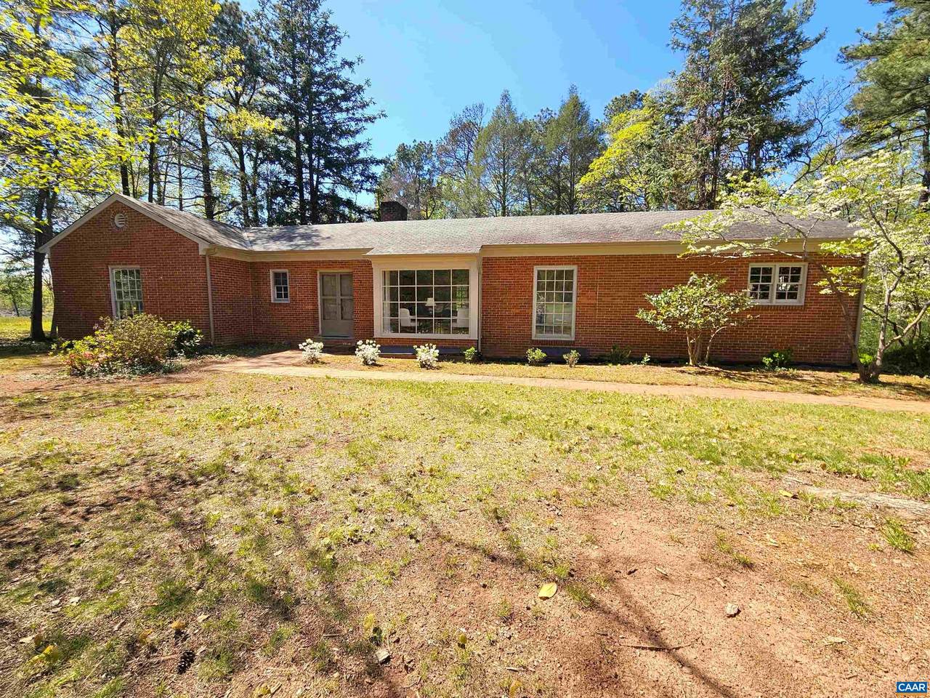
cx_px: 465
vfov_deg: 89.9
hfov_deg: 106.2
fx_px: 349
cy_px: 349
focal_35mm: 13
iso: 50
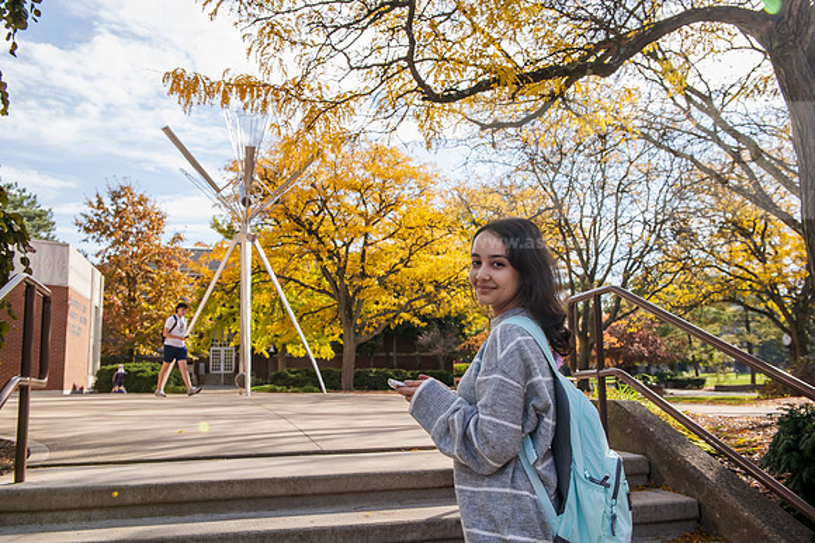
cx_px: 408
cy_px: 272
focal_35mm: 32
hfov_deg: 58.7
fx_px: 725
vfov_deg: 41.1
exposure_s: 1/320
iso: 320
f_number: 7.1
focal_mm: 32
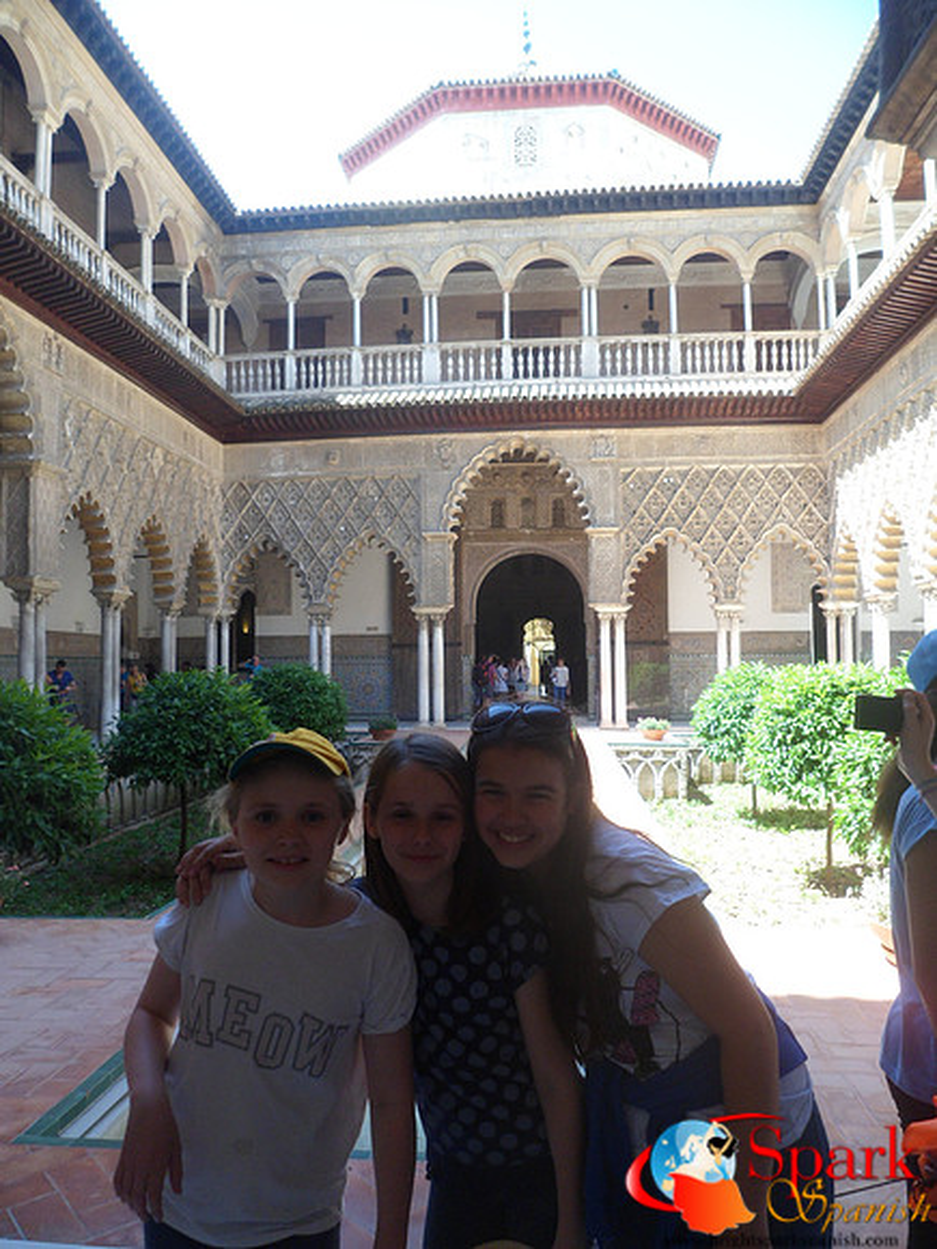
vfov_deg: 67.3
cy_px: 624
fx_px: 938
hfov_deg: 53.1
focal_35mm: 26
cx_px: 468
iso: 100
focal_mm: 4.9
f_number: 3.3
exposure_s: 1/125
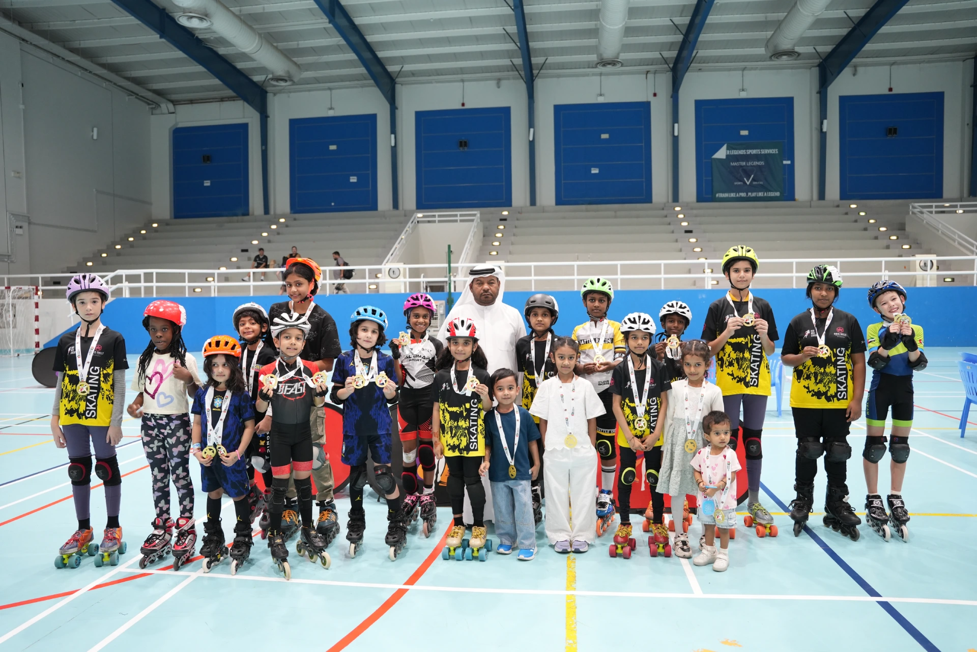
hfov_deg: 70.9
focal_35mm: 25
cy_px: 326
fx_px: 687
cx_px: 488
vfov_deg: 50.8
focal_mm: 25.3
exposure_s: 1/125
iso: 1600
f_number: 3.2
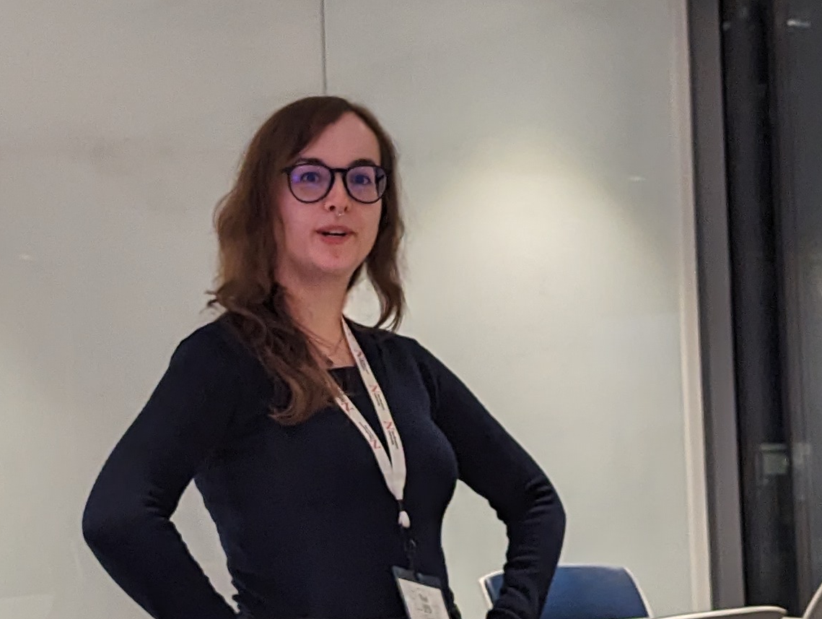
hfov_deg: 22.7
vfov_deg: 17.2
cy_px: 345
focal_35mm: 86
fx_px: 2045
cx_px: 303
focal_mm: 6.81
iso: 567
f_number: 1.85
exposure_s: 1/267
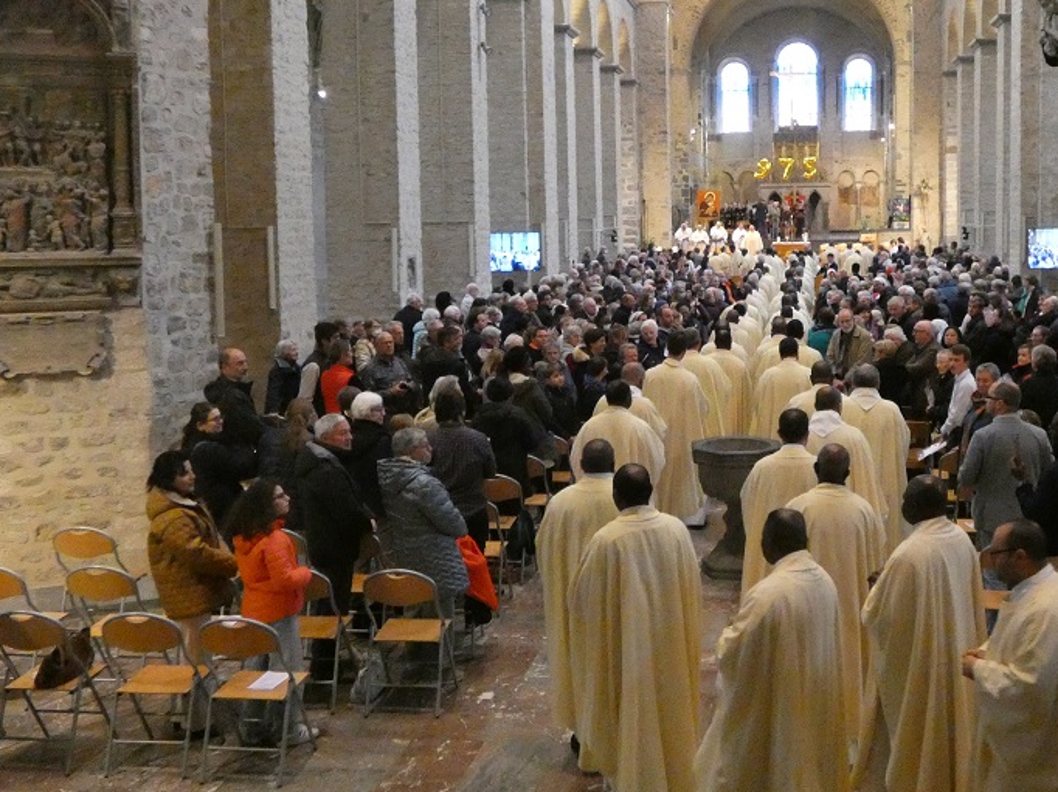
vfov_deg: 32.7
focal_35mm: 44
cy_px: 294
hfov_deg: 42.6
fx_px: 1344
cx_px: 662
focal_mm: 5.3
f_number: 3.3
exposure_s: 1/50
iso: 1600
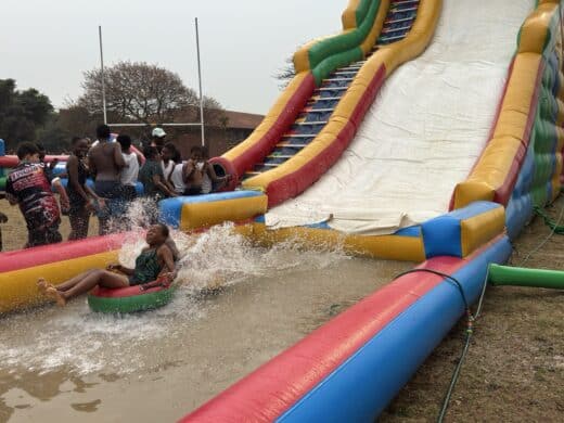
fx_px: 570
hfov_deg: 52.6
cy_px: 212
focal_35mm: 35
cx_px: 282
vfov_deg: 40.7
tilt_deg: -6.5
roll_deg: +1.2
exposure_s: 1/2717
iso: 100
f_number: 1.78
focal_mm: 6.76
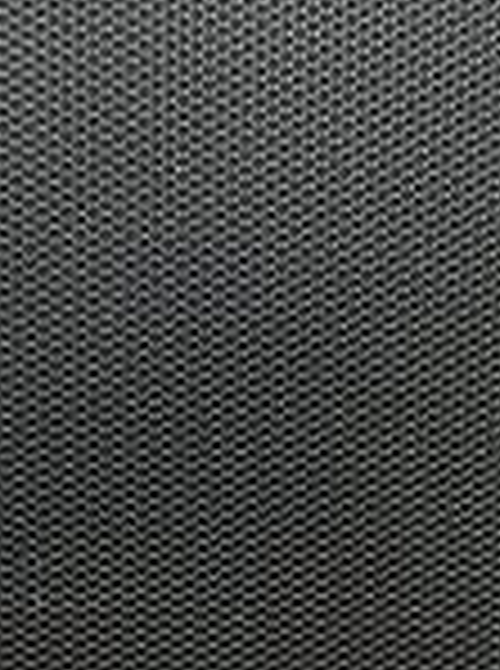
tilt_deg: -7.7
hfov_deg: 20.9
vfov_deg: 27.7
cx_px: 216
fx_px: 1354
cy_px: 423
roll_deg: +0.6
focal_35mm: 70
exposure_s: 1/40
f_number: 1.5
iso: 400
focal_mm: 5.7
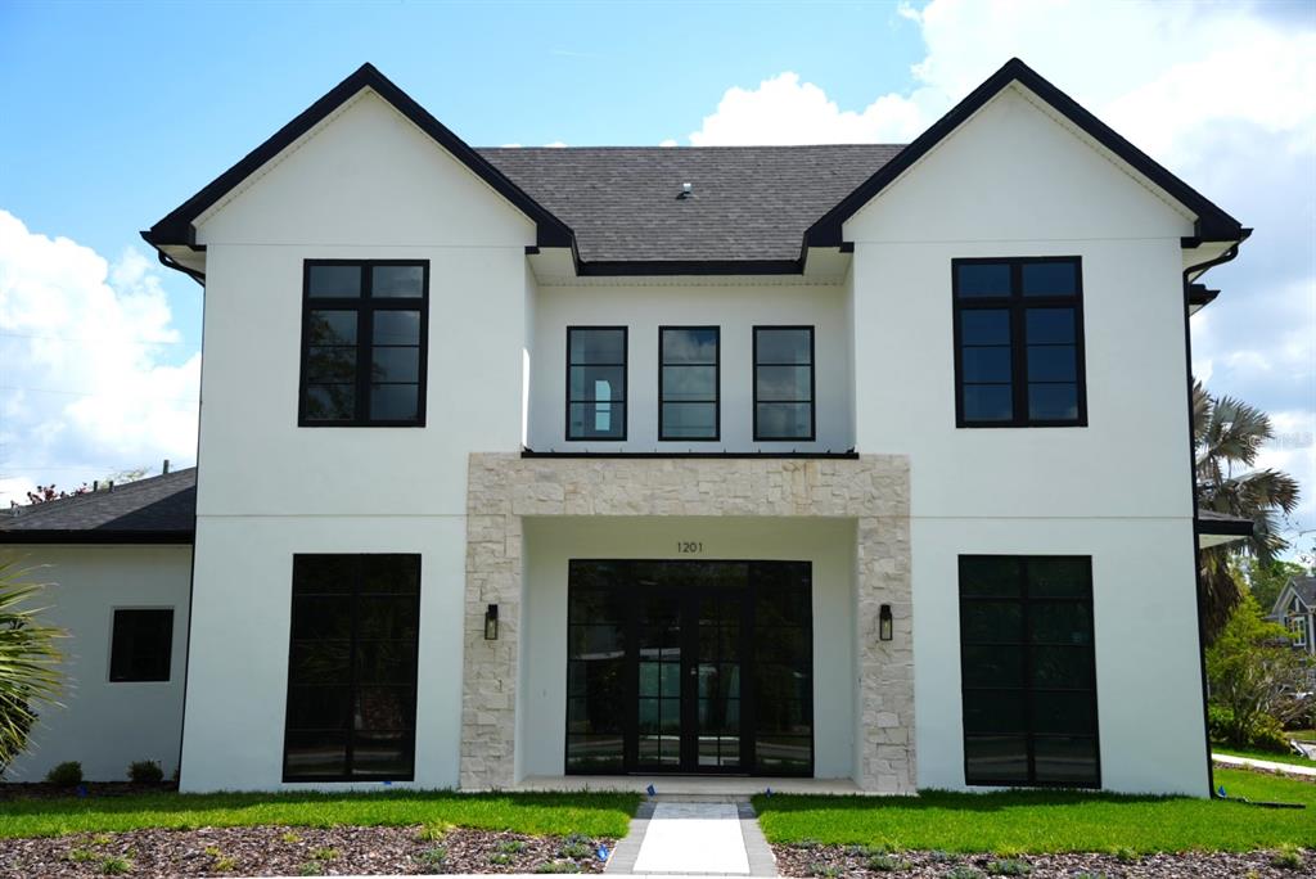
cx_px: 658
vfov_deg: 30.6
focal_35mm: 44
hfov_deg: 44.5
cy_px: 440
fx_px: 1609
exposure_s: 1/800
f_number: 5
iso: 100
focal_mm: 44
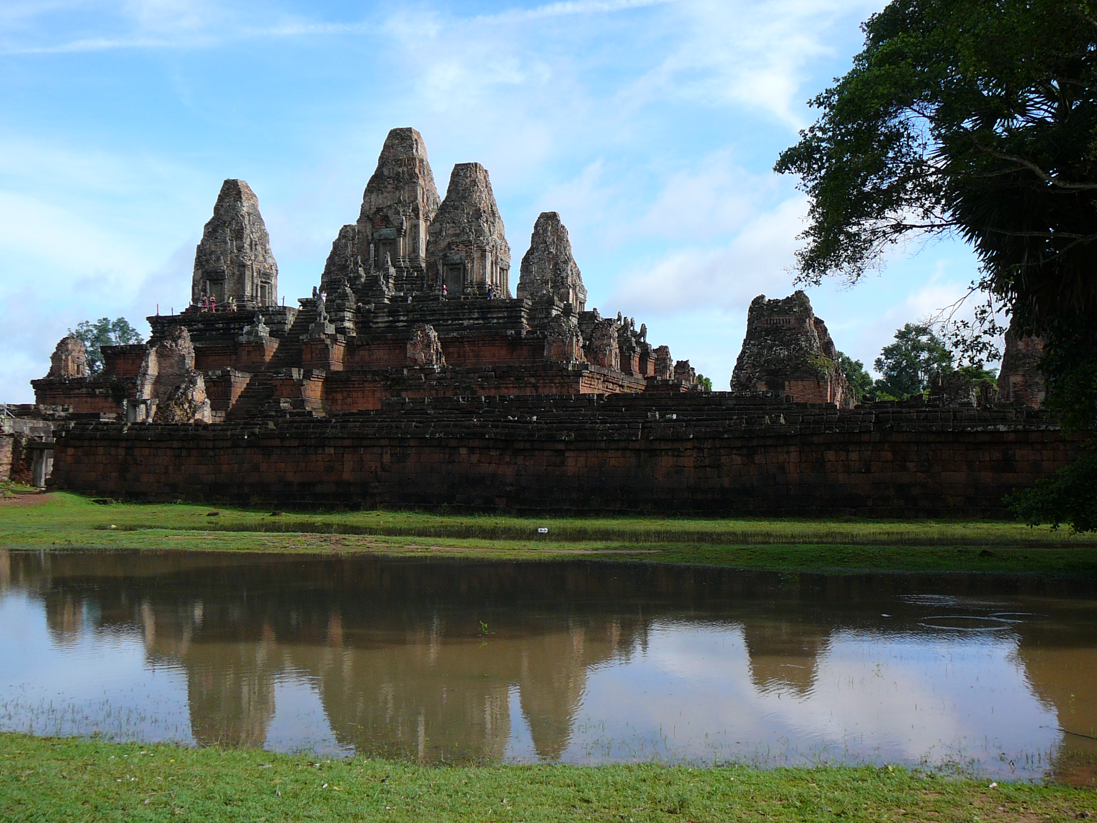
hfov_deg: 49.0
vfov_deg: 37.7
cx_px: 548
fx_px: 1204
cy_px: 412
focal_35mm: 38
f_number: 3
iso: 80
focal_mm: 5.6
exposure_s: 1/800
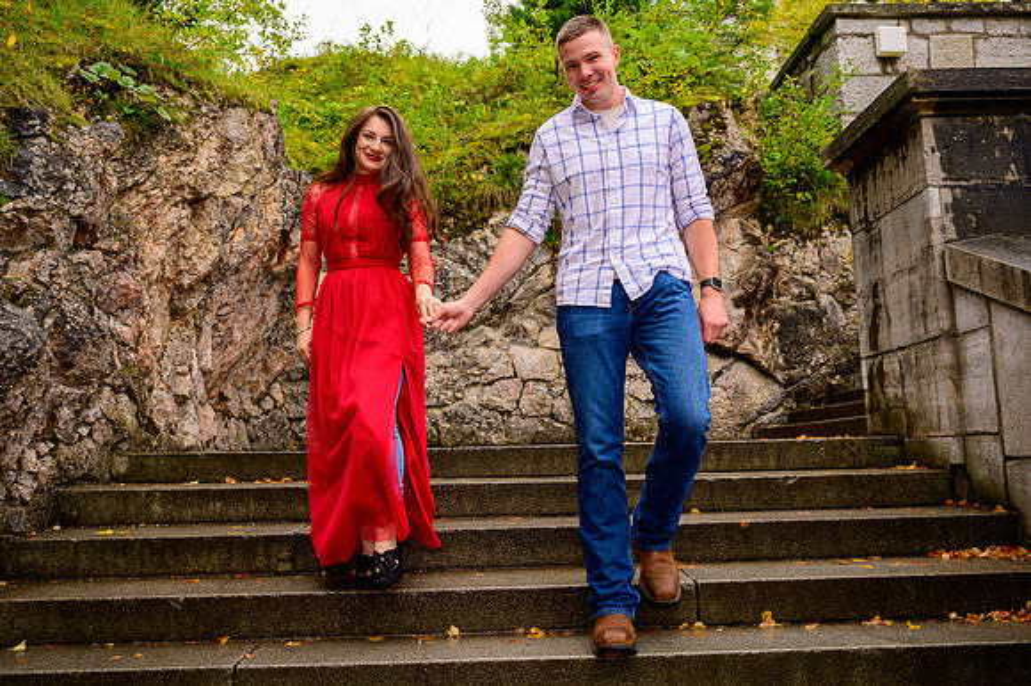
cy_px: 343
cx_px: 516
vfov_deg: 41.5
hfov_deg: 59.3
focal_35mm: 32
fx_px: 906
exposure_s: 1/320
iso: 400
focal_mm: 30.5
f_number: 4.5
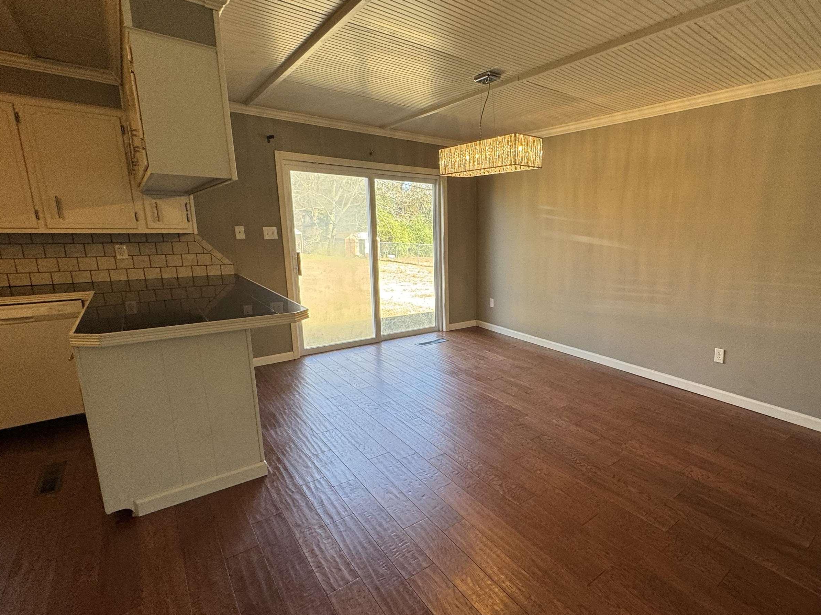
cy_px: 312
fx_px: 427
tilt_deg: -12.0
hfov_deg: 85.8
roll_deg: -1.4
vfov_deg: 71.6
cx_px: 520
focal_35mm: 18
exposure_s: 1/120
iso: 100
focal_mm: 2.22
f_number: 2.2
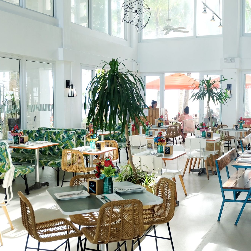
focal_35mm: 45
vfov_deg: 37.6
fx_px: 369
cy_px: 125
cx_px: 139
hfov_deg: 37.5
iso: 400
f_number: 4.2
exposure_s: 1/300
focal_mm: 23.2
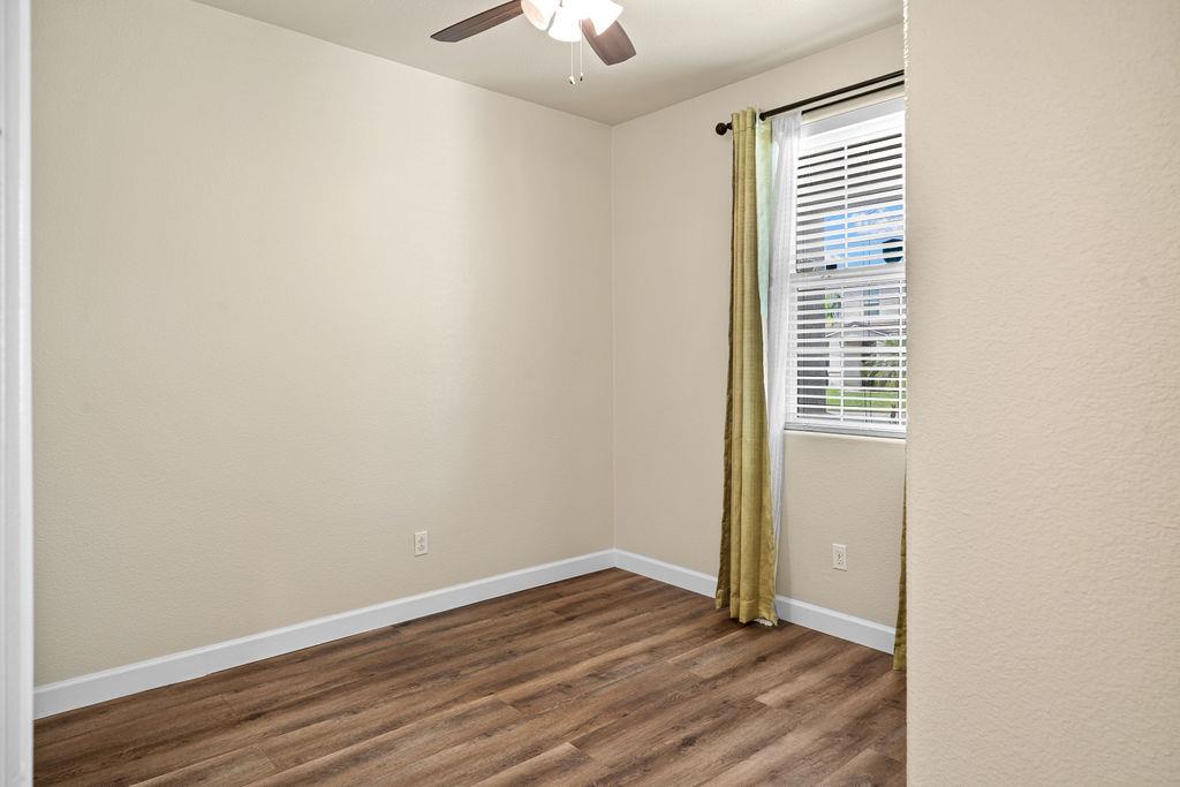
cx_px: 590
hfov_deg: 84.0
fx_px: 656
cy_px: 394
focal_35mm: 20
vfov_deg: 61.9
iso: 80
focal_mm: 20
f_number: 9
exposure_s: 3.2
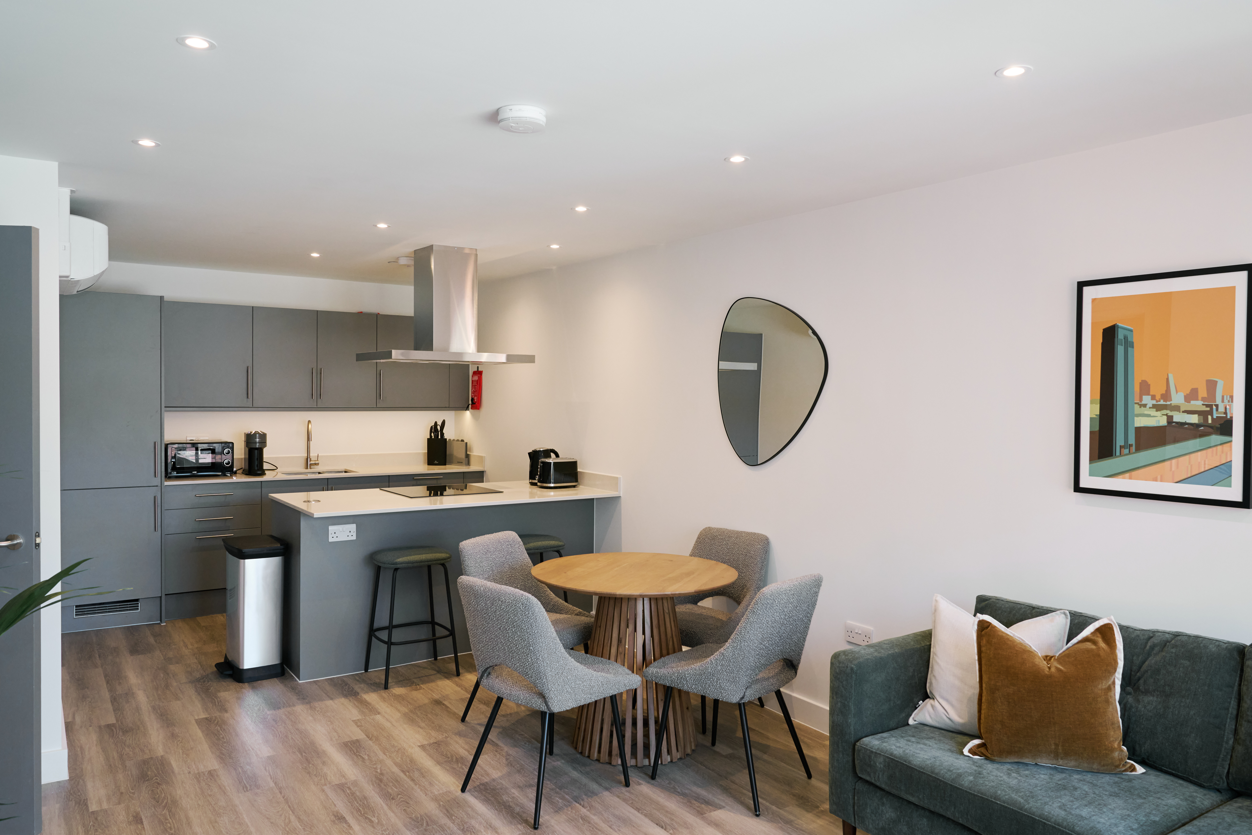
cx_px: 626
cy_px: 418
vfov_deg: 53.1
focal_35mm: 24
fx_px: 835
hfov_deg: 73.7
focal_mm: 24
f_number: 6.3
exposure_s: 1/100
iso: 1600
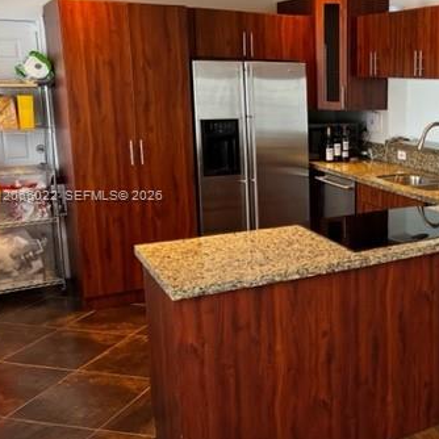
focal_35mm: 44
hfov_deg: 35.8
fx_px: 631
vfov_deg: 38.3
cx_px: 404
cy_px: 196
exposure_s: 1/120
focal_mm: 5.7
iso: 125
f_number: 1.5
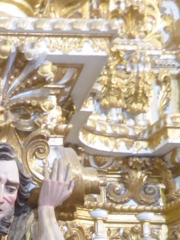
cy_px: 306
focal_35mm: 106
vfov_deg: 17.5
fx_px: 735
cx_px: -51
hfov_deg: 13.5
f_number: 3.6
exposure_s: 1/4
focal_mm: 5.8
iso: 800
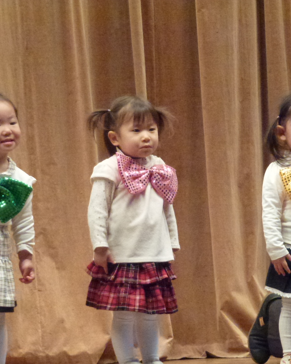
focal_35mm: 257
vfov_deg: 7.5
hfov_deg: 6.0
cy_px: 203
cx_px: 162
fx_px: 2766
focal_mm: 30.1
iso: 800
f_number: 5.4
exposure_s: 1/40
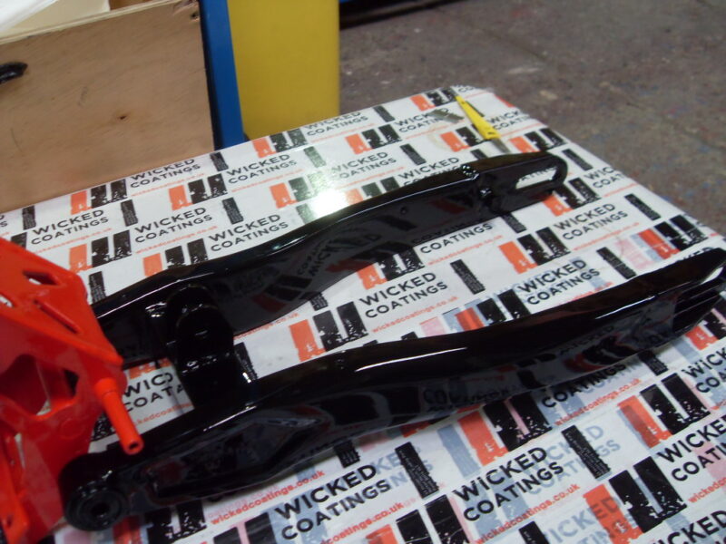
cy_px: 272
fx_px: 734
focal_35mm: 35
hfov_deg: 52.6
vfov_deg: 40.7
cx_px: 363
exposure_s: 1/45
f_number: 2.8
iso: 160
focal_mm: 6.3
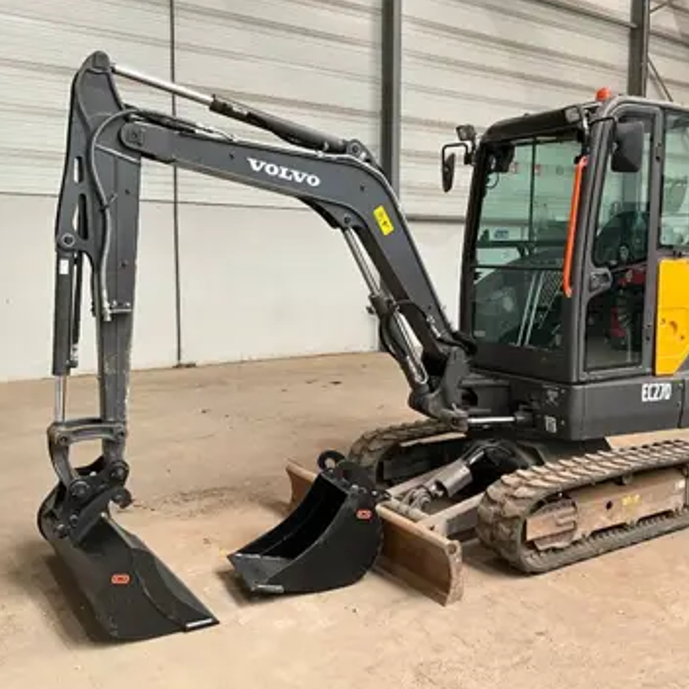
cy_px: 344
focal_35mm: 35
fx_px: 788
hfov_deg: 47.1
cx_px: 391
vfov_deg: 47.2
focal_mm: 3
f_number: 1.8
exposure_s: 1/60
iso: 80
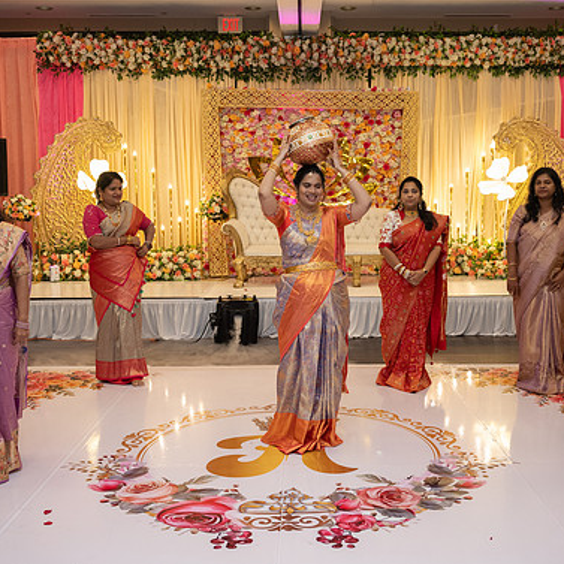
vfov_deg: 39.2
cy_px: 278
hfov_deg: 39.1
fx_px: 793
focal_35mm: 43
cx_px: 313
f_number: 4
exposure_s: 1/160
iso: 1250
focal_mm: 31.5
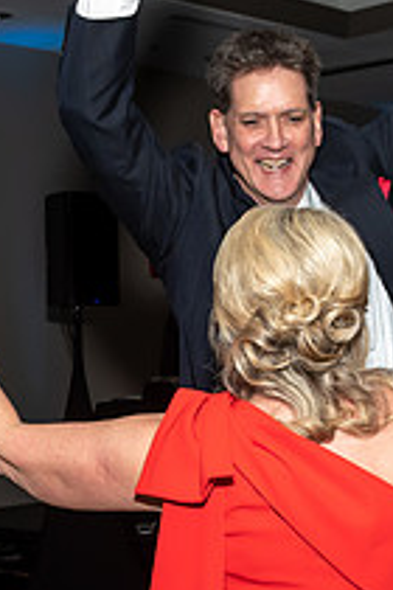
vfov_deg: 24.4
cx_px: 238
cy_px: 464
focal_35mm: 82
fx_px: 1343
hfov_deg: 16.6
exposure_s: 1/250
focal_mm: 17
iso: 400
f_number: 6.3
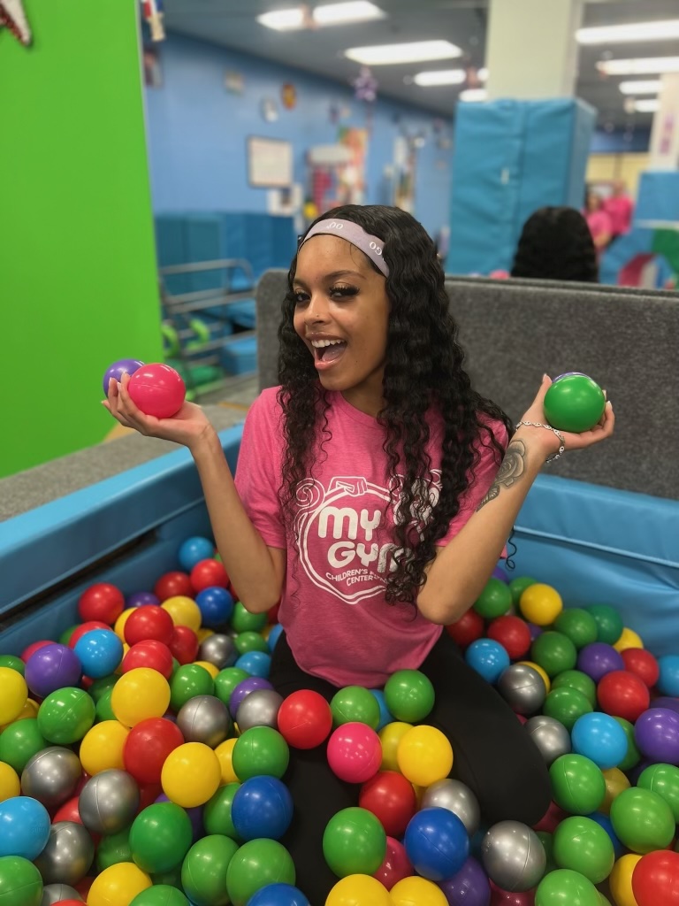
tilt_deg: -19.4
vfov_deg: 67.3
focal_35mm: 26
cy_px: 453
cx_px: 340
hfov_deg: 53.1
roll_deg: -1.5
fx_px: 680
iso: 100
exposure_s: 1/60
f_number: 1.5
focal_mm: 5.7
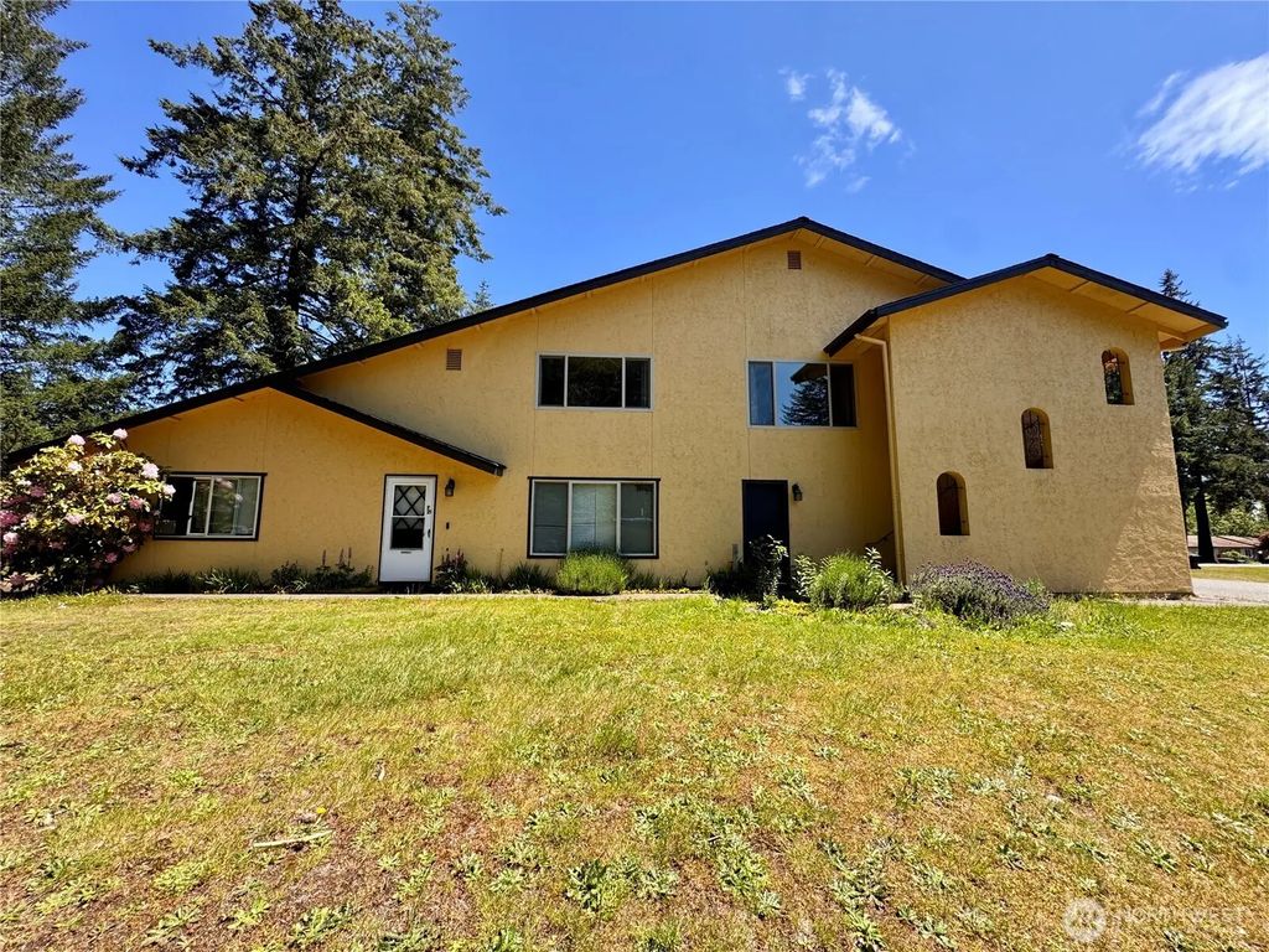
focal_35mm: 14
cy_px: 476
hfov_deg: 102.1
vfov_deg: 85.7
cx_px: 634
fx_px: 513
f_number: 2.2
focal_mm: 2.22
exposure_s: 1/596
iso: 50
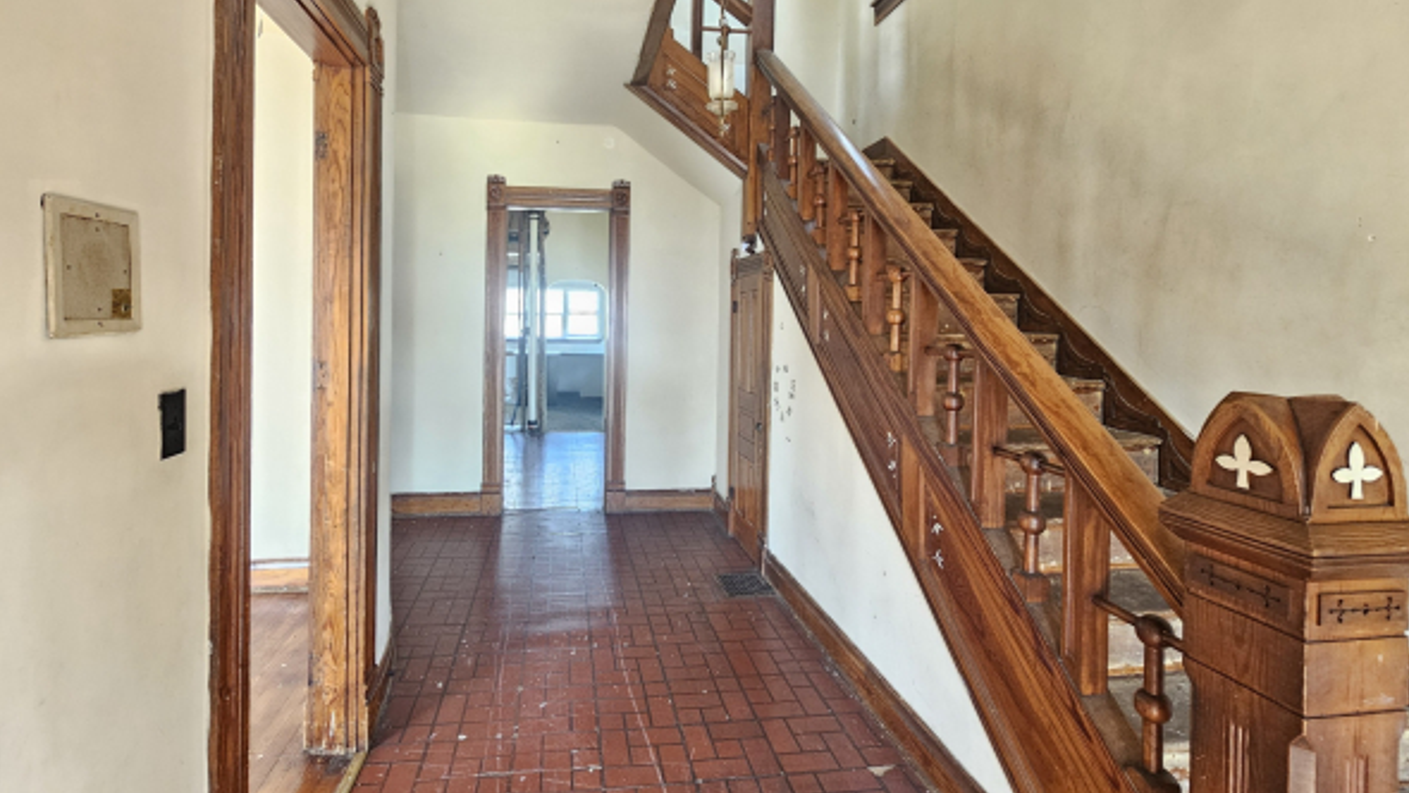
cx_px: 641
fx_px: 598
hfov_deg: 99.1
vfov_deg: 66.5
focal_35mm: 16
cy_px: 320
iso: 320
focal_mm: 2.2
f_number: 2.2
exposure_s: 1/30
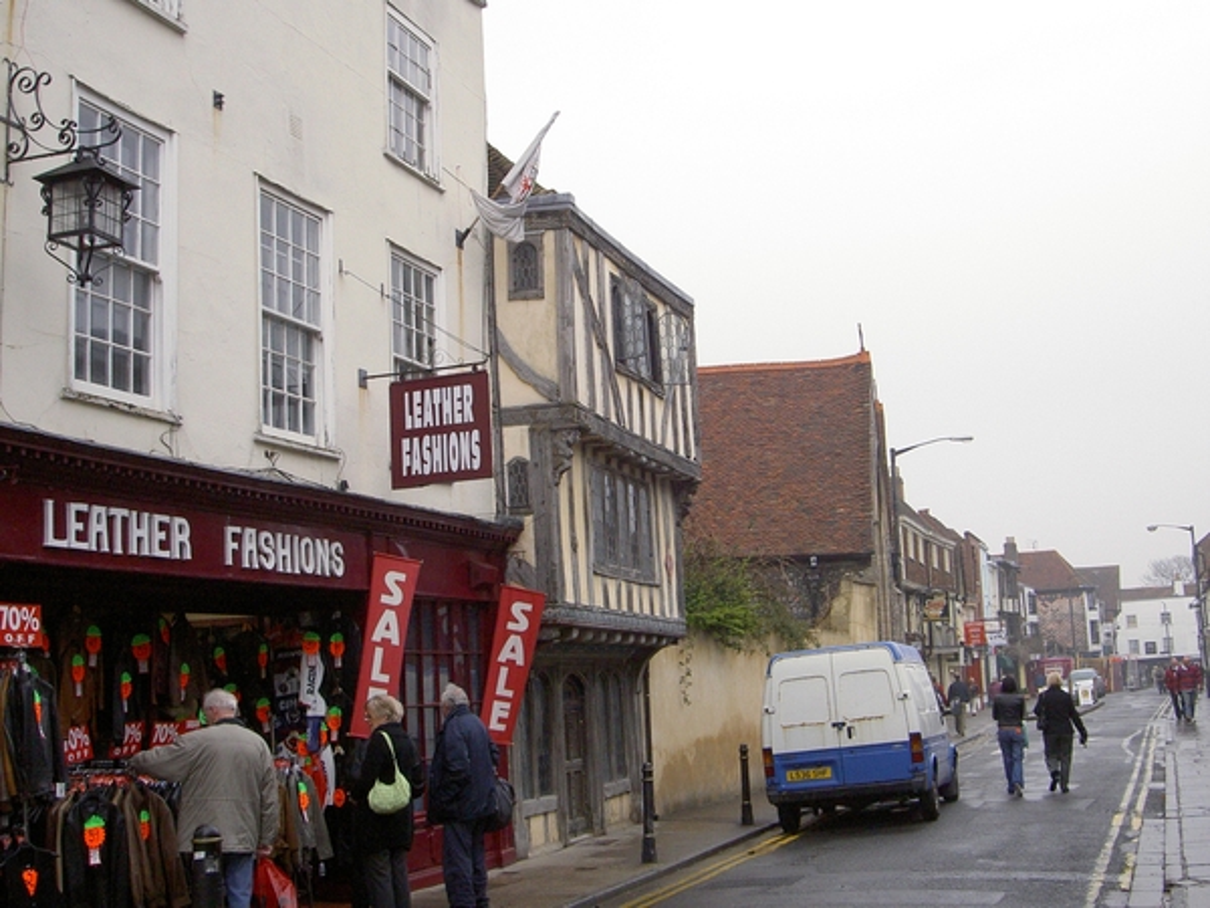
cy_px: 454
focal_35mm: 44
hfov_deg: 42.9
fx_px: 1538
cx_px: 605
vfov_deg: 32.9
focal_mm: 9
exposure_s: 1/250
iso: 200
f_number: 4.9
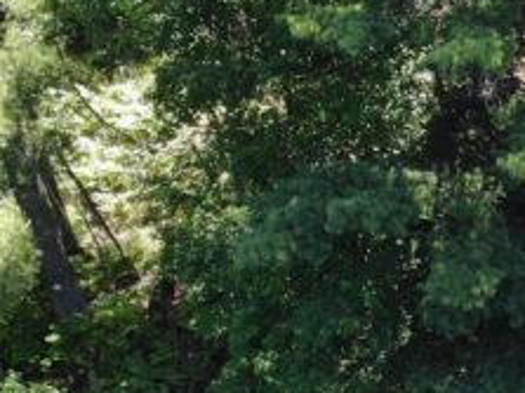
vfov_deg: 11.9
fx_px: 1743
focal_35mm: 115
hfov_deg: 14.9
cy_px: 685
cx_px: 956
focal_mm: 4.5
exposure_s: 1/175
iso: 100
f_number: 2.8
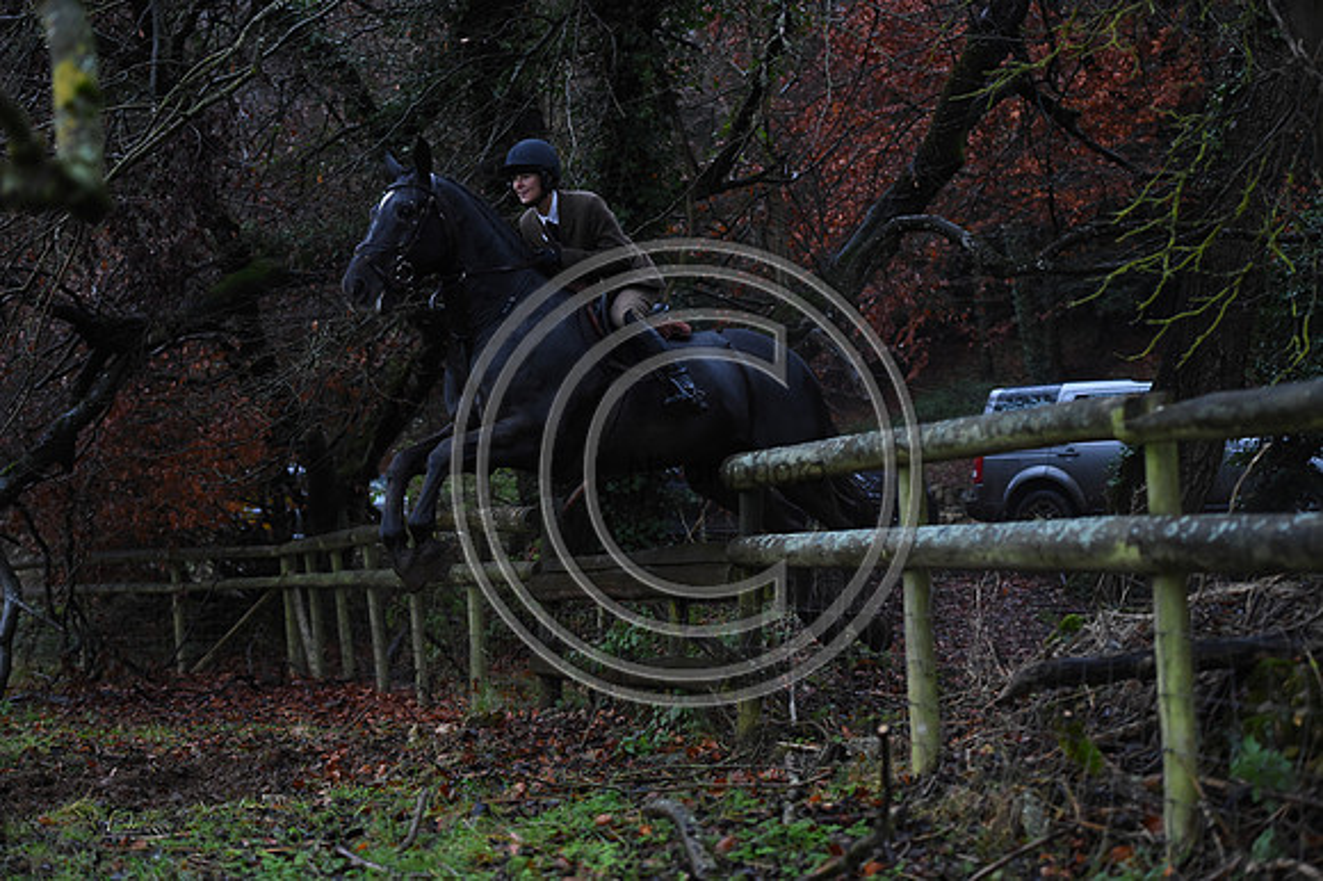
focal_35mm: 70
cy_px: 440
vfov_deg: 19.4
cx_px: 662
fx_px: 2571
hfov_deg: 28.9
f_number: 3.2
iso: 3200
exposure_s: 1/800
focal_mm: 70
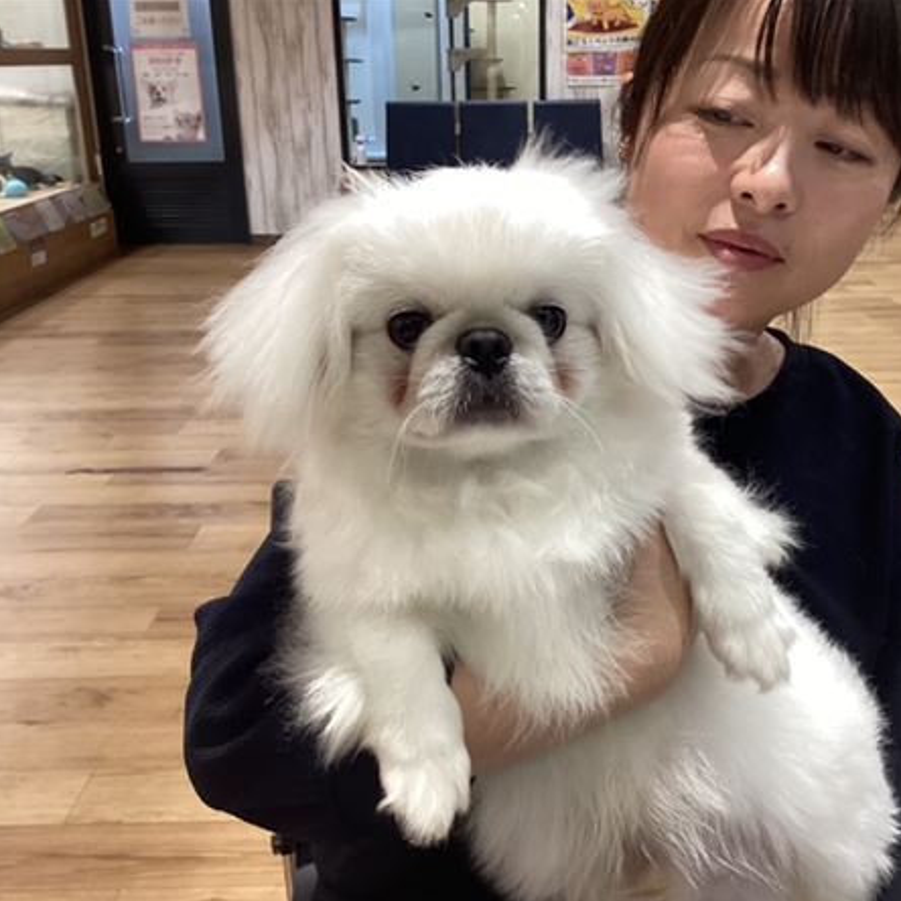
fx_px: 1090
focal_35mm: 37
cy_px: 453
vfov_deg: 44.9
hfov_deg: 44.8
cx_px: 528
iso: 80
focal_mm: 3.3
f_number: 2.4
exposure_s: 1/50
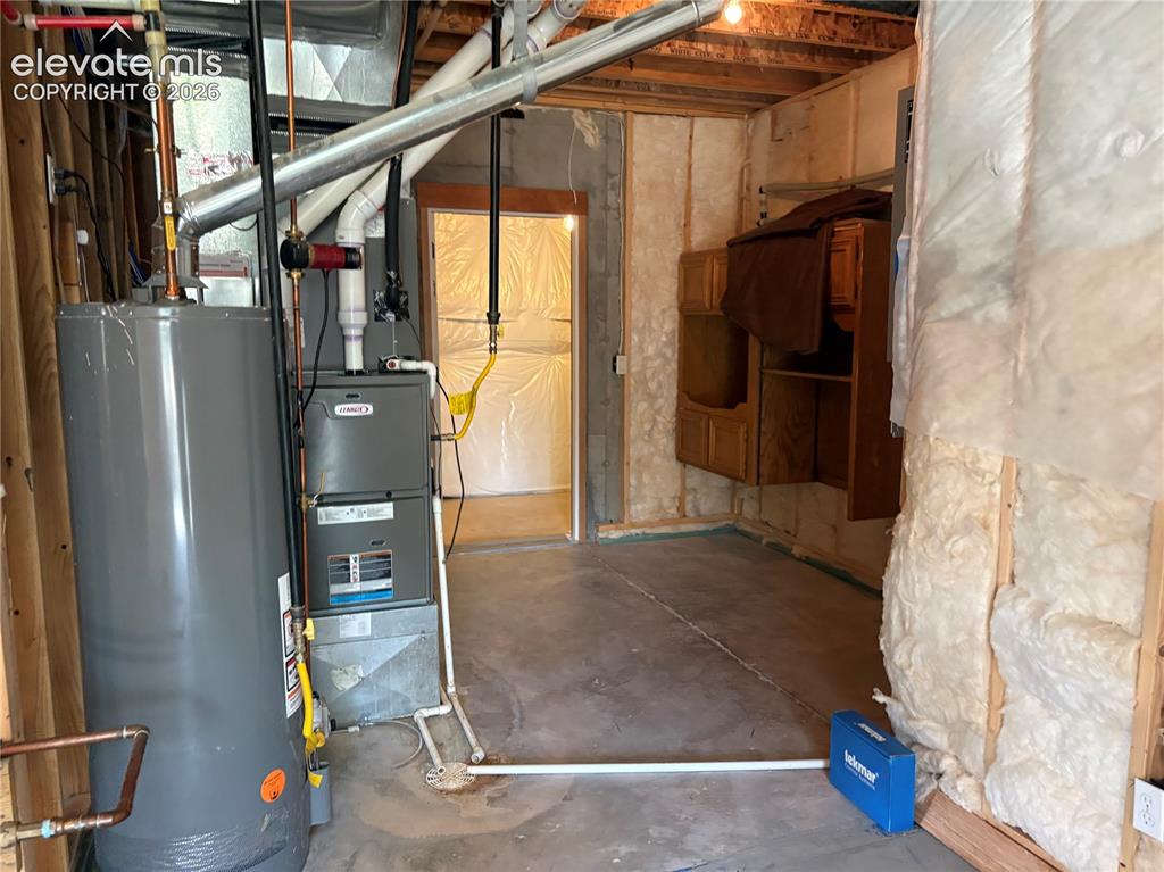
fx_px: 874
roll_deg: +2.4
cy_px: 436
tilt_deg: -14.0
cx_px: 582
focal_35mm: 26
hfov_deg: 67.3
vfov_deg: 53.0
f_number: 1.6
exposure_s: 1/60
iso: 320
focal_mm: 5.96
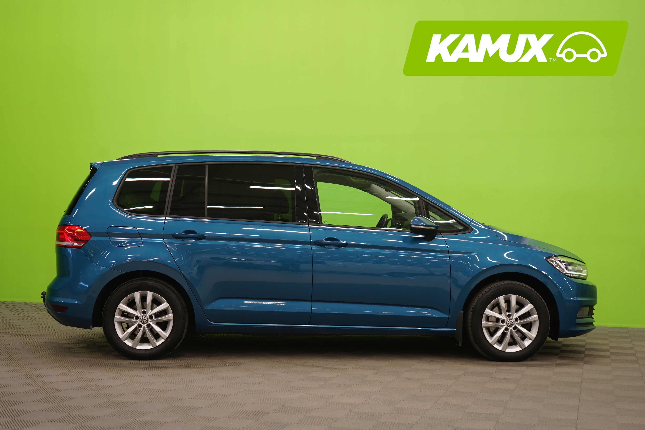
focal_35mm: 46
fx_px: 824
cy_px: 215
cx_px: 322
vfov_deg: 29.2
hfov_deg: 42.7
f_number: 5
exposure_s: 1/8
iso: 400
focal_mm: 46
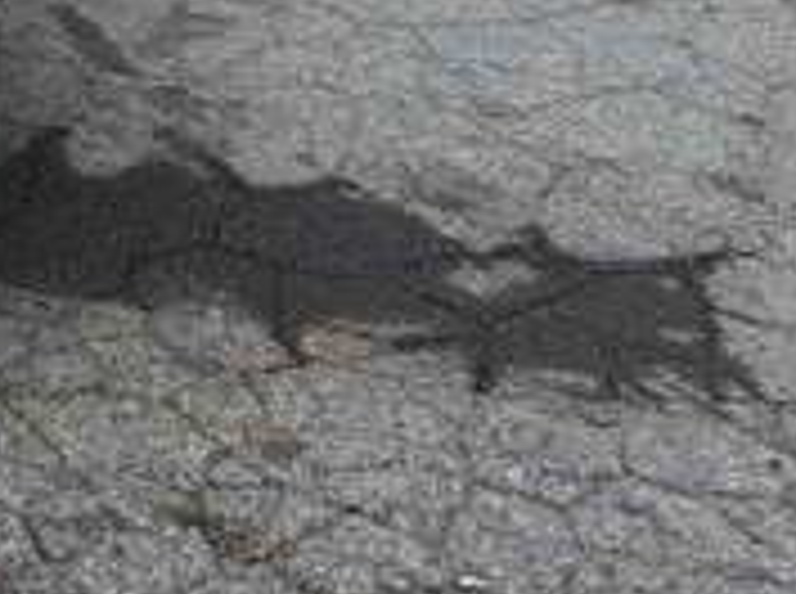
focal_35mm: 87
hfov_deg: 19.4
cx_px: -423
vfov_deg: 14.9
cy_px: -446
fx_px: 1997
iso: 80
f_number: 1.78
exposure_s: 1/3953
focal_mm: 6.76
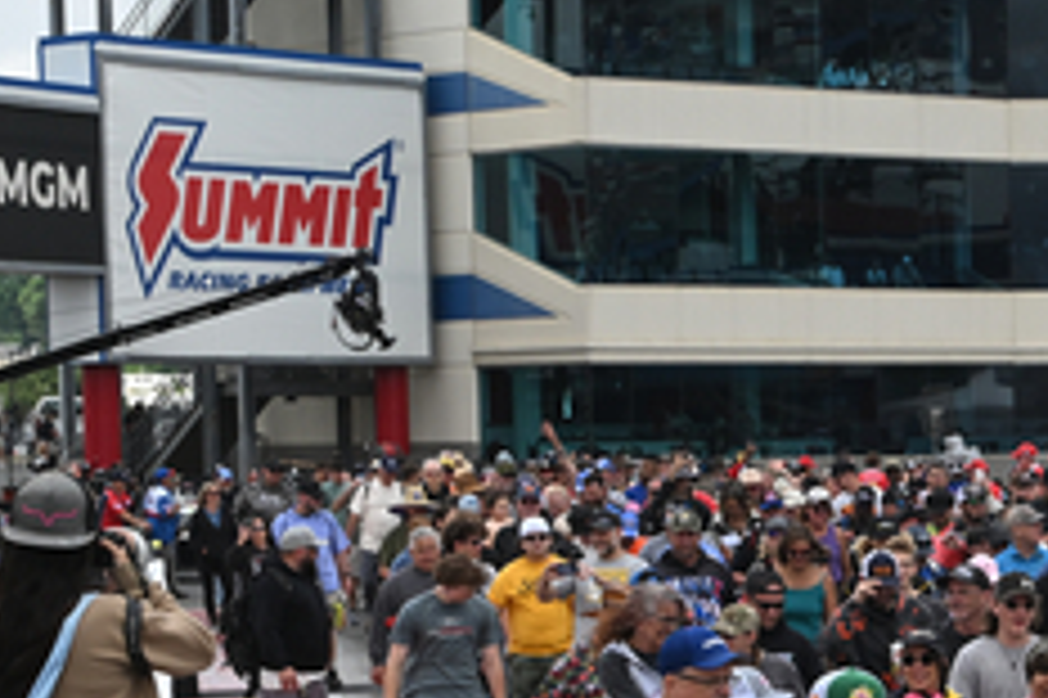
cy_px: 653
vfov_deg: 9.1
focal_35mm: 150
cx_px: 1484
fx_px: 4363
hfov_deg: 13.1
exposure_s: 1/500
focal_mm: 45
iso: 400
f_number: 9
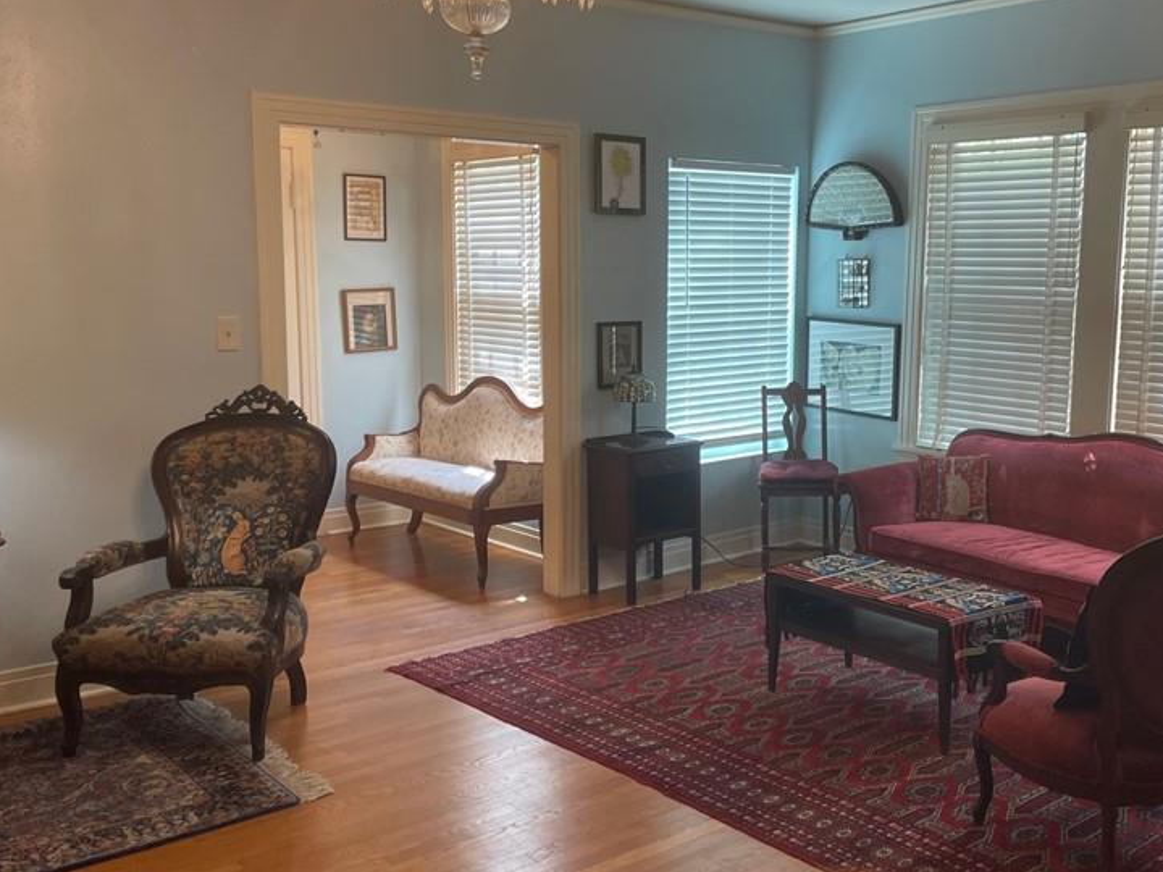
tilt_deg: -7.0
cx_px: 735
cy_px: 409
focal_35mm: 37
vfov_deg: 38.7
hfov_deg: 49.6
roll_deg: -0.4
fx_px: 1243
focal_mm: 4.2
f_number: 1.6
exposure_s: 1/60
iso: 80
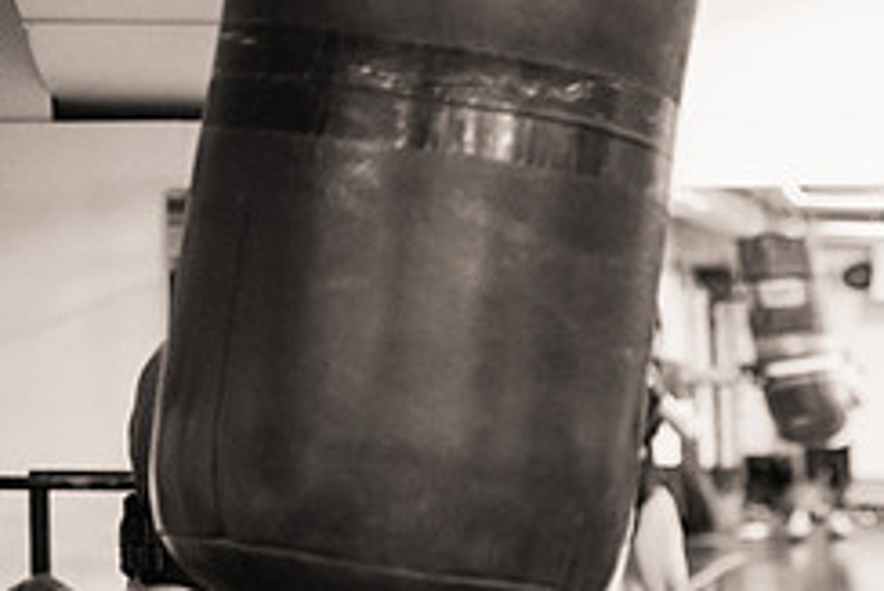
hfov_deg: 16.7
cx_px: 964
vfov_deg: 11.3
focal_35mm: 119
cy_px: 687
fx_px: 2924
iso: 4000
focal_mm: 50
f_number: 1.8
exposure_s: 1/500
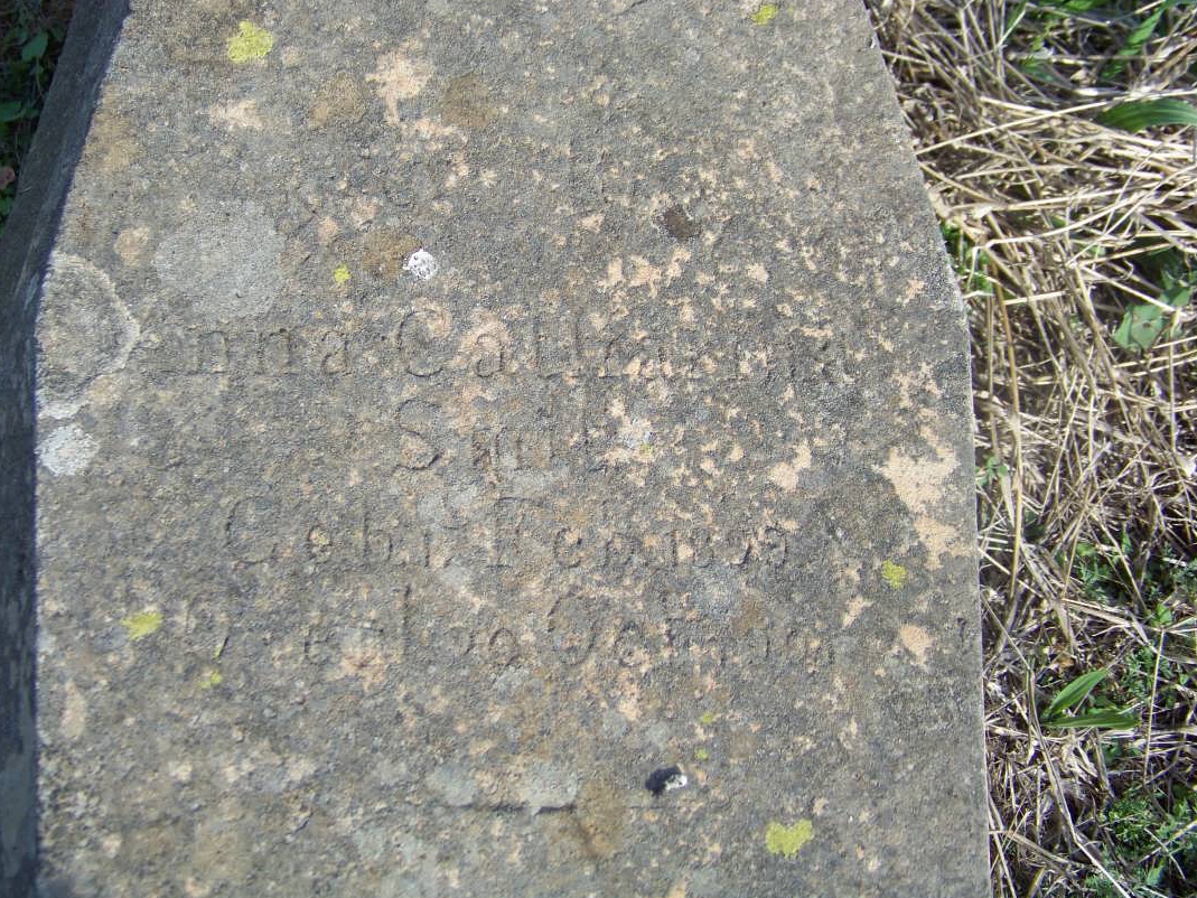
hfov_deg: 34.9
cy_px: 415
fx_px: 1902
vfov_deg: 26.6
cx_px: 533
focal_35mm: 55
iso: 64
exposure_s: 1/320
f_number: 2.8
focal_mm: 7.6
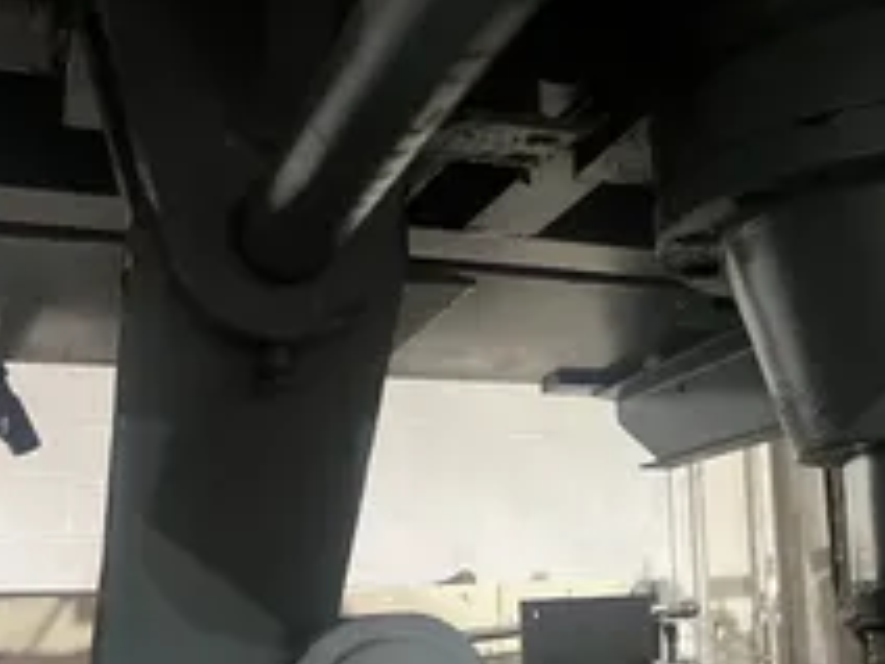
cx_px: 660
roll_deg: +3.2
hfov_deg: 38.0
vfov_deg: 29.5
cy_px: 422
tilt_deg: +8.1
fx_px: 1253
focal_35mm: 49
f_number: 1.5
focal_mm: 5.7
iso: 500
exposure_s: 1/40
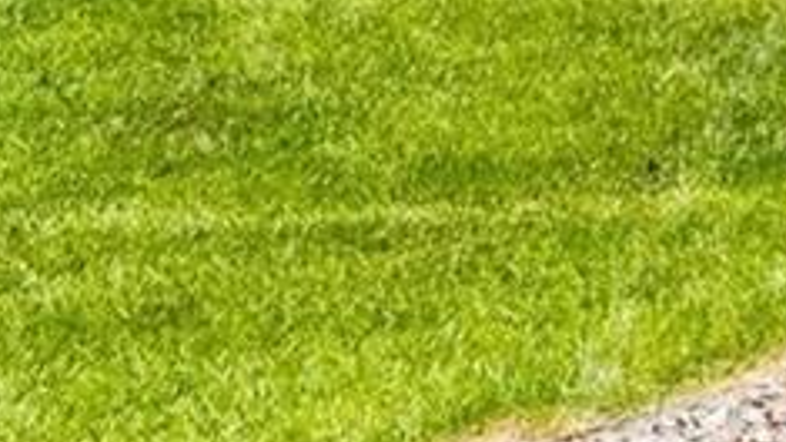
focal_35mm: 107
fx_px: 2229
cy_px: -690
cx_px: 1906
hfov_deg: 13.9
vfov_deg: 9.7
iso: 800
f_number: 8
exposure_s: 1/125
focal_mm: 10
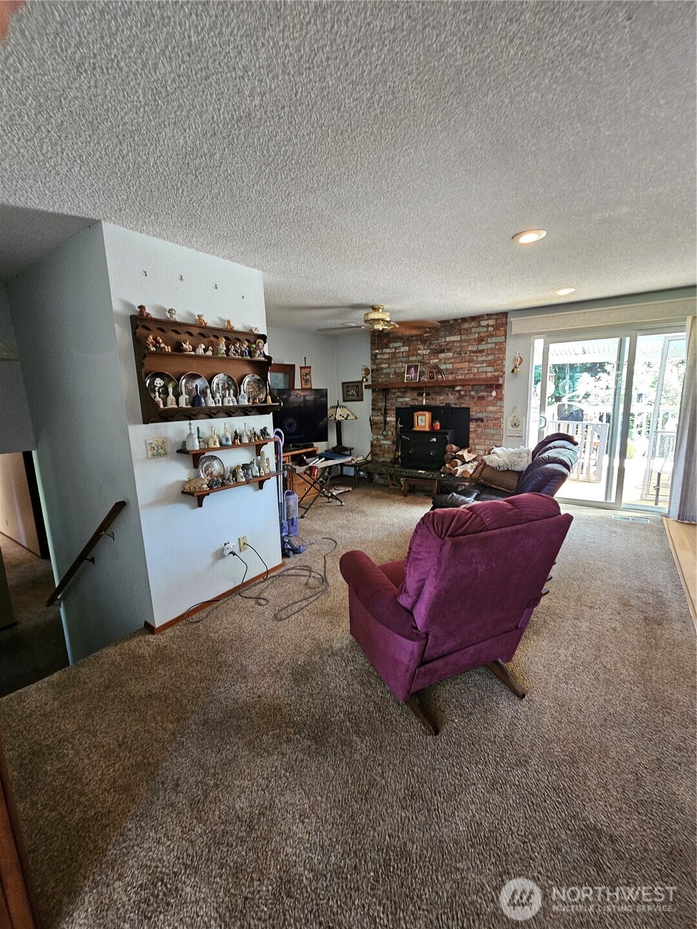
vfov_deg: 106.2
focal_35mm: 13
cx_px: 348
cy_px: 464
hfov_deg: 89.9
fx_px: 349
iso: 400
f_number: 2.2
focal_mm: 2.2
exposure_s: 1/30
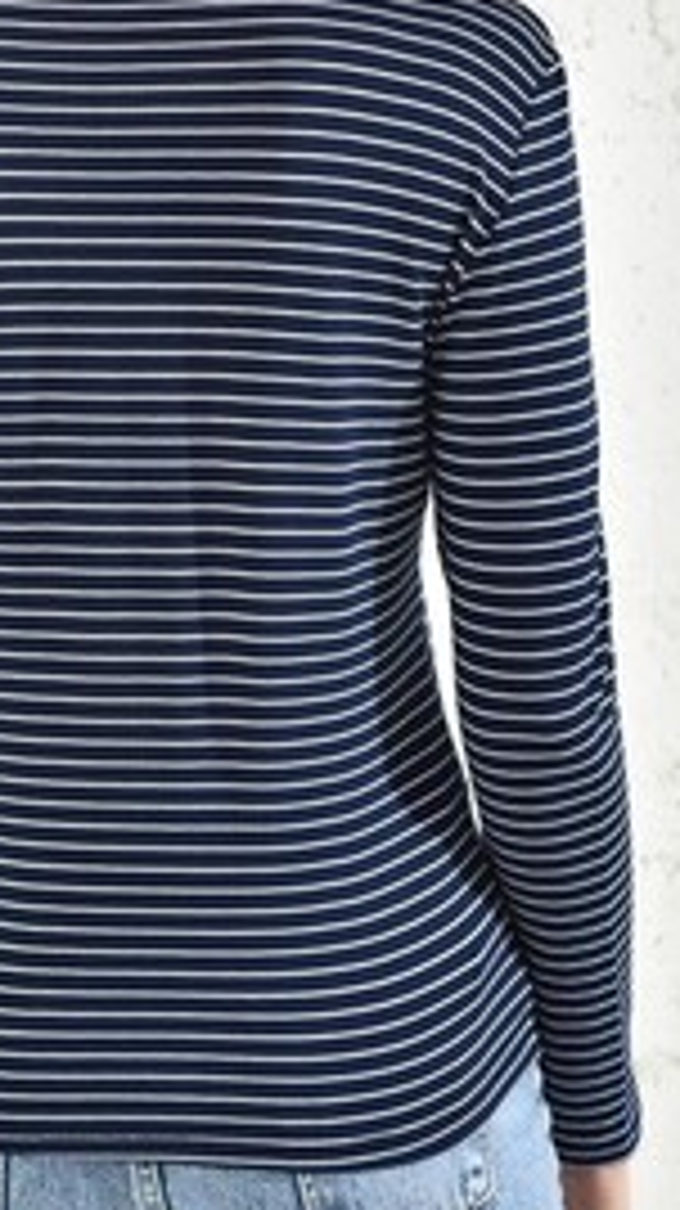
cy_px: 328
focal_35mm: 101
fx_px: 3243
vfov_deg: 21.0
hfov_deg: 11.9
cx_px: 104
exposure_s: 1/160
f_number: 7.1
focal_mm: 48
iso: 100
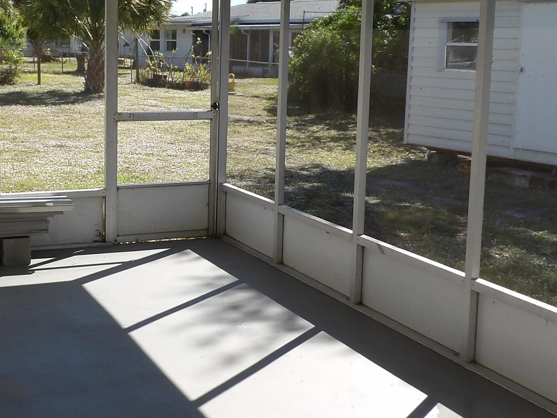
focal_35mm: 51
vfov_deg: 28.4
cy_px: 150
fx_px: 821
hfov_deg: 36.9
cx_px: 164
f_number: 3.2
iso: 100
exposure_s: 1/461
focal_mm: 4.3
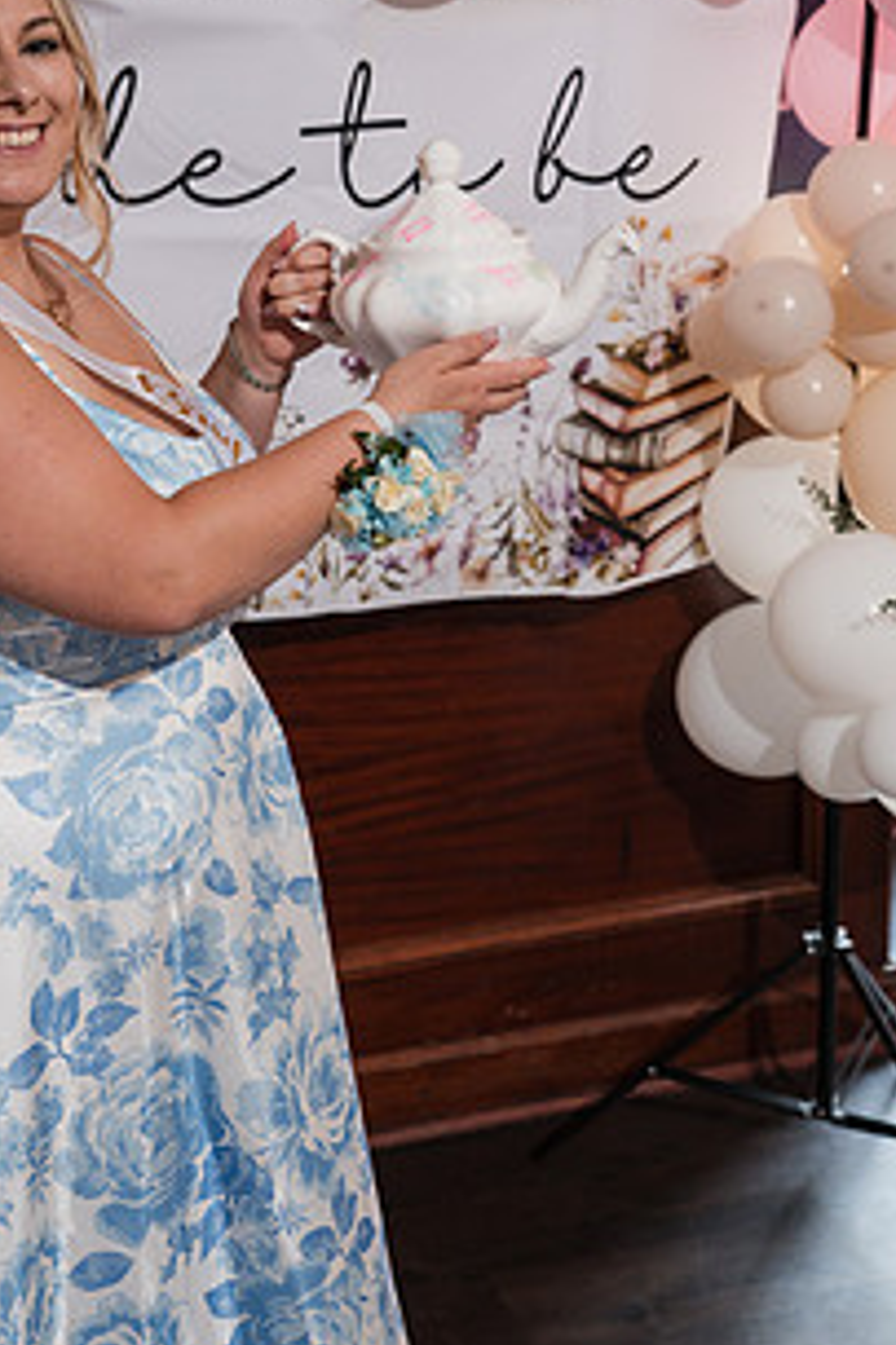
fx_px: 2205
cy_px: 609
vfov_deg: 33.9
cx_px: 256
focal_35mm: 59
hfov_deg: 22.8
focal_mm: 40
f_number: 4
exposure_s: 1/250
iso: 1000
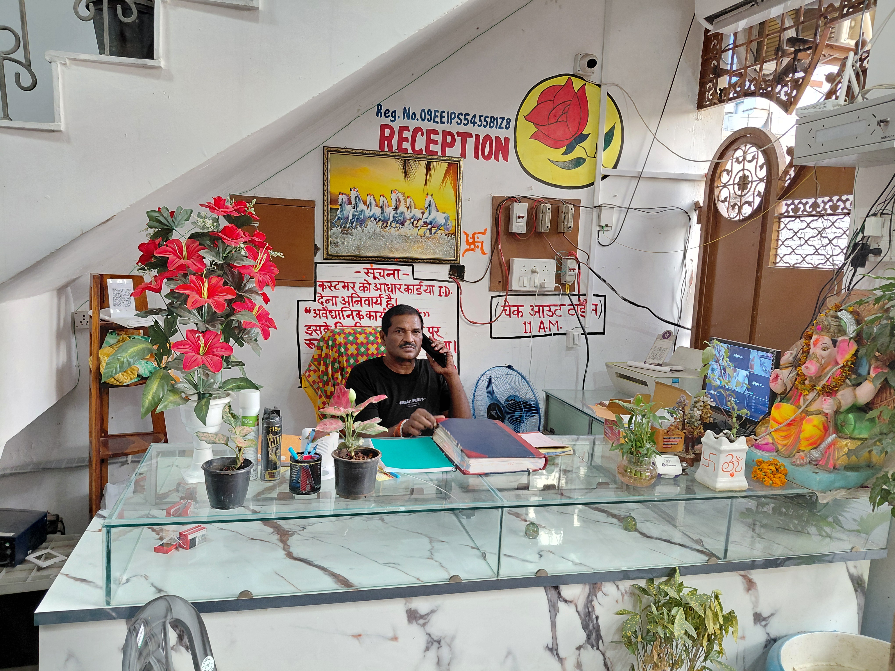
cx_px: 448
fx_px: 646
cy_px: 336
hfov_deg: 69.4
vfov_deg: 54.9
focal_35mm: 25
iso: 250
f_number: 1.8
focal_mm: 4.69
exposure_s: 1/50.1
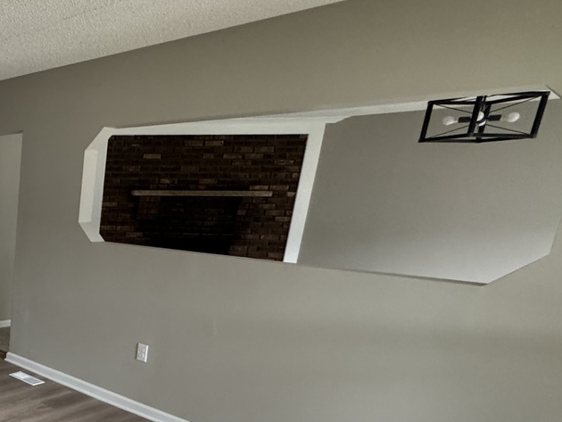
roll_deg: -2.2
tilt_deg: -15.2
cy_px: 327
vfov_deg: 42.5
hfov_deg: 43.4
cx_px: -62
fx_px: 520
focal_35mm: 32
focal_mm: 2.22
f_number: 2.2
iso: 250
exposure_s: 1/99
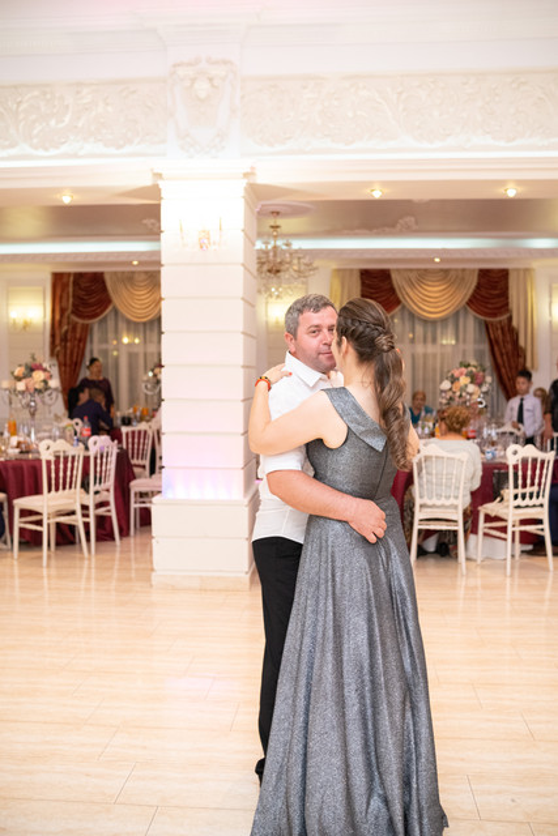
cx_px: 279
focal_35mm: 35
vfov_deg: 54.4
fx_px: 813
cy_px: 418
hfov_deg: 37.9
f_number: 2
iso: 1600
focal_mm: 23
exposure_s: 1/125
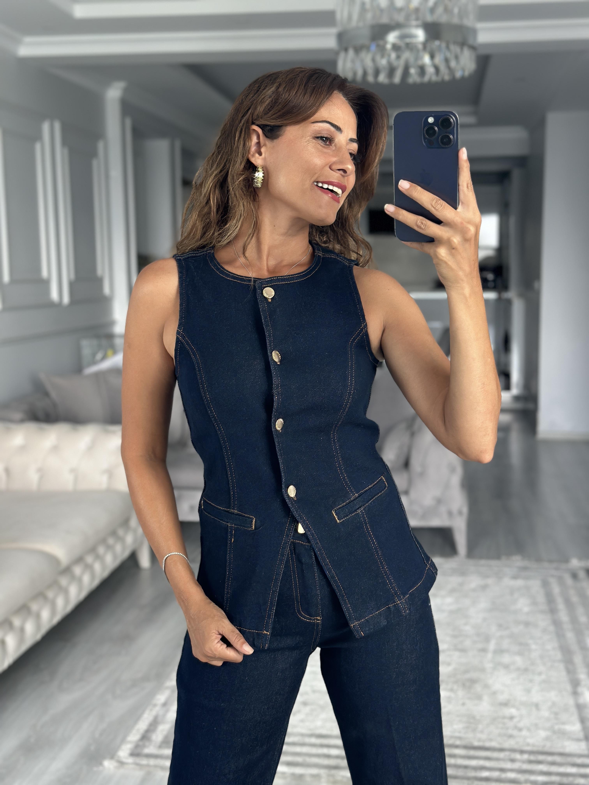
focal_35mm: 48
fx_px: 1089
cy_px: 392
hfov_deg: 30.3
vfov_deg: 39.7
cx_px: 294
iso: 125
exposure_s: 1/60
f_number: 1.78
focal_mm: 6.86
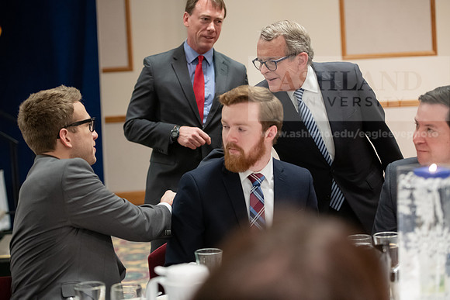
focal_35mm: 70
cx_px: 225
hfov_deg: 28.8
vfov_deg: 19.5
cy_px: 150
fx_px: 875
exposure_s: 1/200
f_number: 3.2
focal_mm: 70
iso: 3200
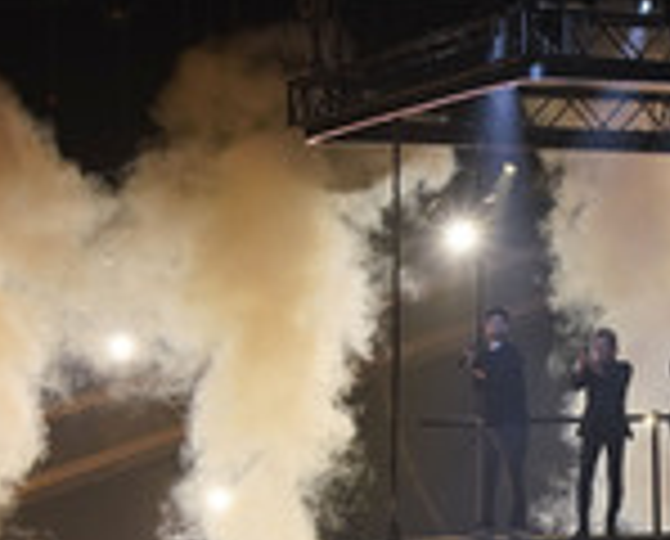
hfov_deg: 11.4
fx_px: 3320
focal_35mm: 167
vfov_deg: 9.3
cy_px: 441
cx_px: 645
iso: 2000
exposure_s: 1/100
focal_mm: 59
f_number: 5.6
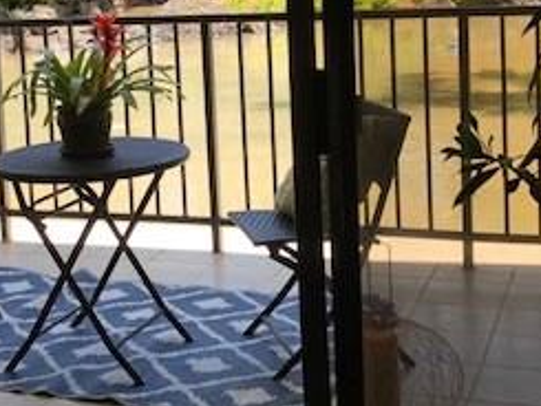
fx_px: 1141
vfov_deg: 20.0
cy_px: 90
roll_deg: +3.6
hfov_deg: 26.3
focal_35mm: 73
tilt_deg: -7.3
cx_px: 132
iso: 20
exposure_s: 1/159
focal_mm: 3.99
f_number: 1.8
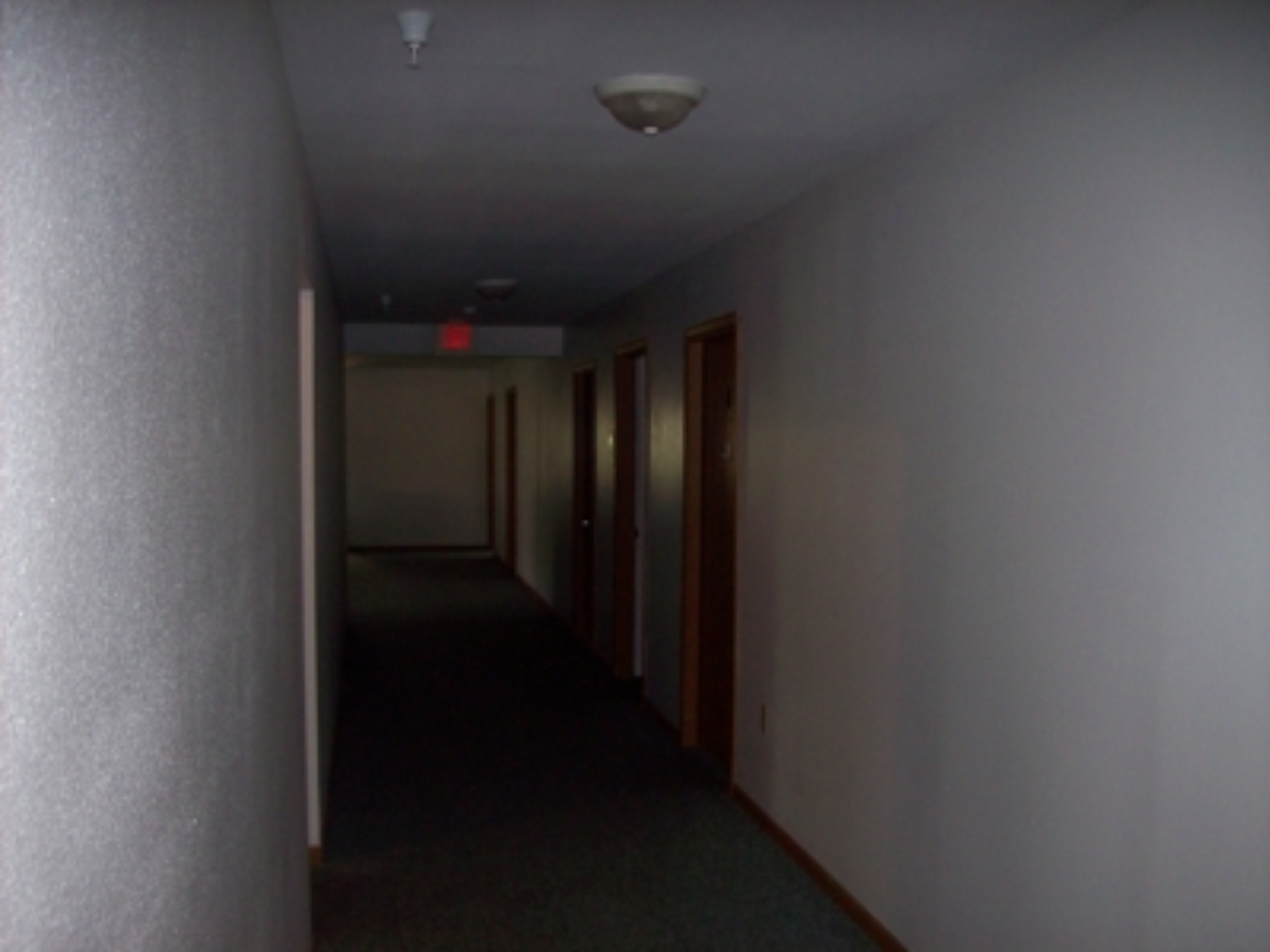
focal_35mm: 36
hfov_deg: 51.4
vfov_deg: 39.7
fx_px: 1321
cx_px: 635
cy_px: 476
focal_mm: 6
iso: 80
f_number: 2.7
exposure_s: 1/64
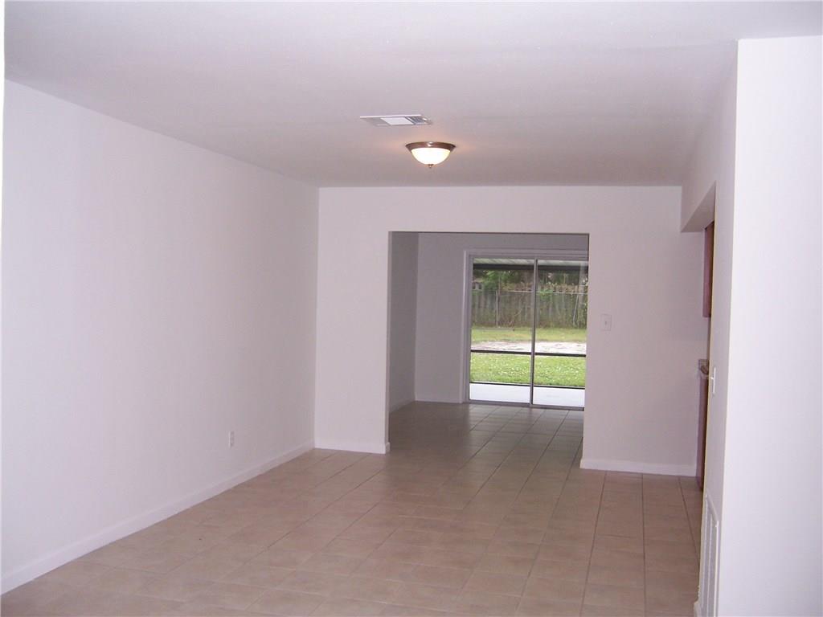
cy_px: 308
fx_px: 785
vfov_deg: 42.9
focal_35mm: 33
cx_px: 412
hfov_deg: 55.4
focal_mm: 5.5
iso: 140
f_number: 2.8
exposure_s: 1/60
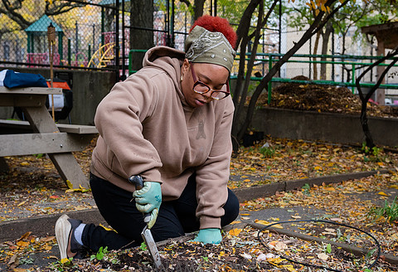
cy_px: 114
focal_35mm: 46
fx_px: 512
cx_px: 196
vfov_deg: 29.7
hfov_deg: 42.4
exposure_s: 1/320
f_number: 4.5
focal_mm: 34
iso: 2000
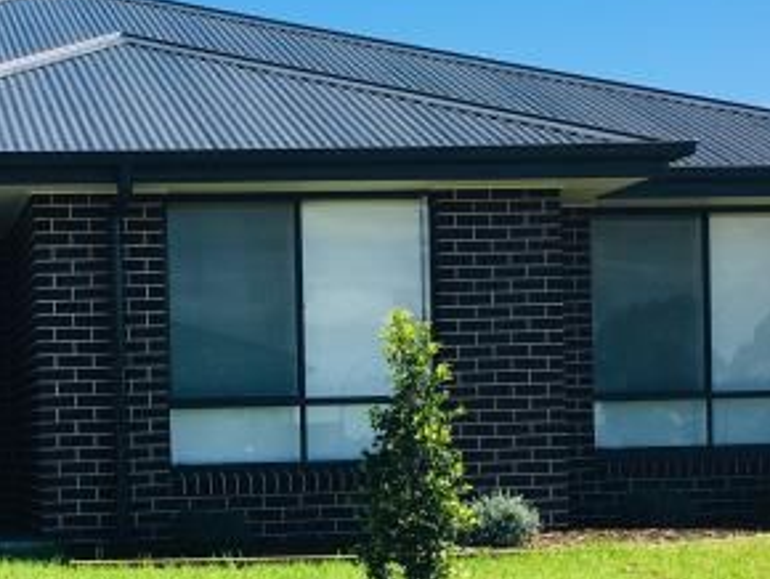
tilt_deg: +2.0
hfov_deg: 23.7
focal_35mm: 80
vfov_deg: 18.2
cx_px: 74
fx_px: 1781
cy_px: 505
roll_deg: +1.0
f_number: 2.2
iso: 25
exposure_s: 1/1148
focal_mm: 4.15
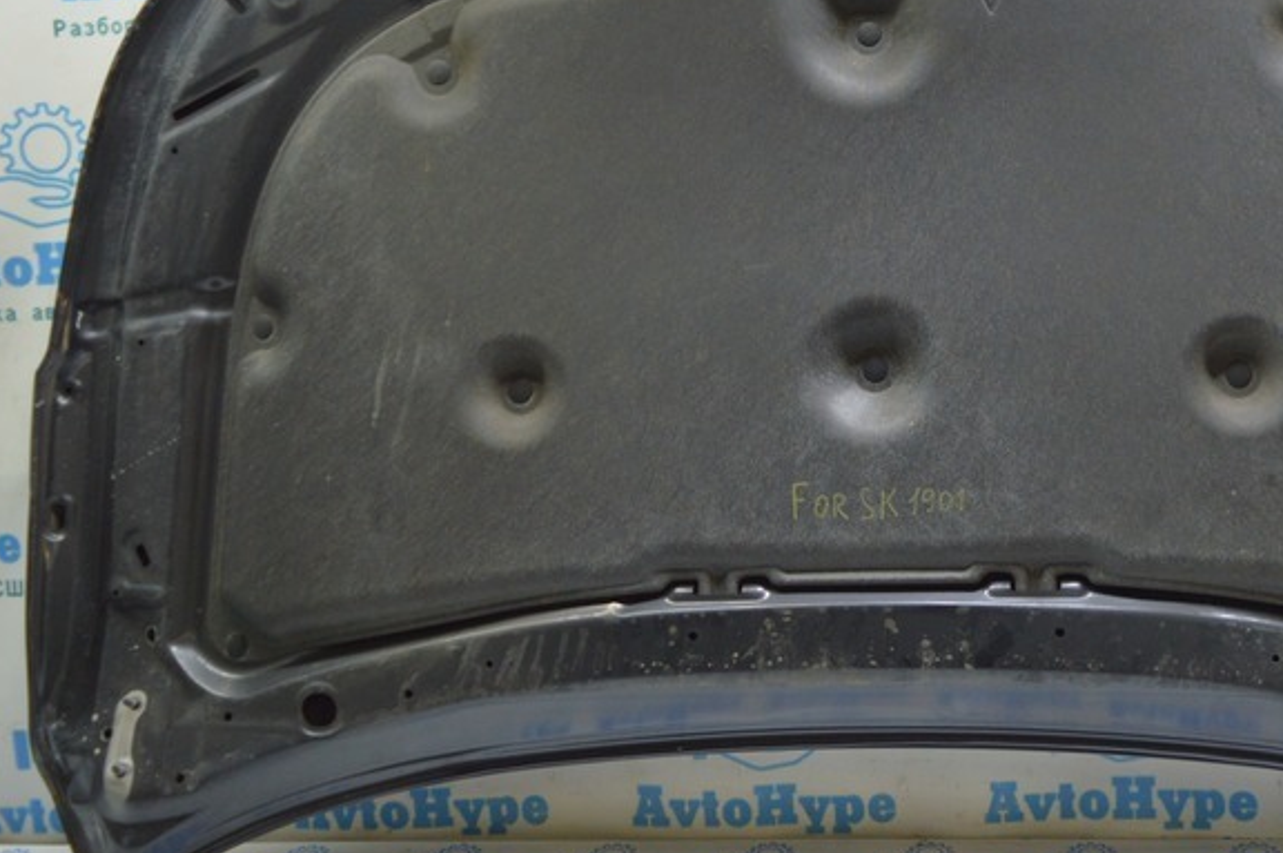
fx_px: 1709
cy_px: 253
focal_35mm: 48
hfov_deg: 40.5
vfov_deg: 27.8
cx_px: 873
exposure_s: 1/40
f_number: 3.5
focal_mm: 18
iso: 400
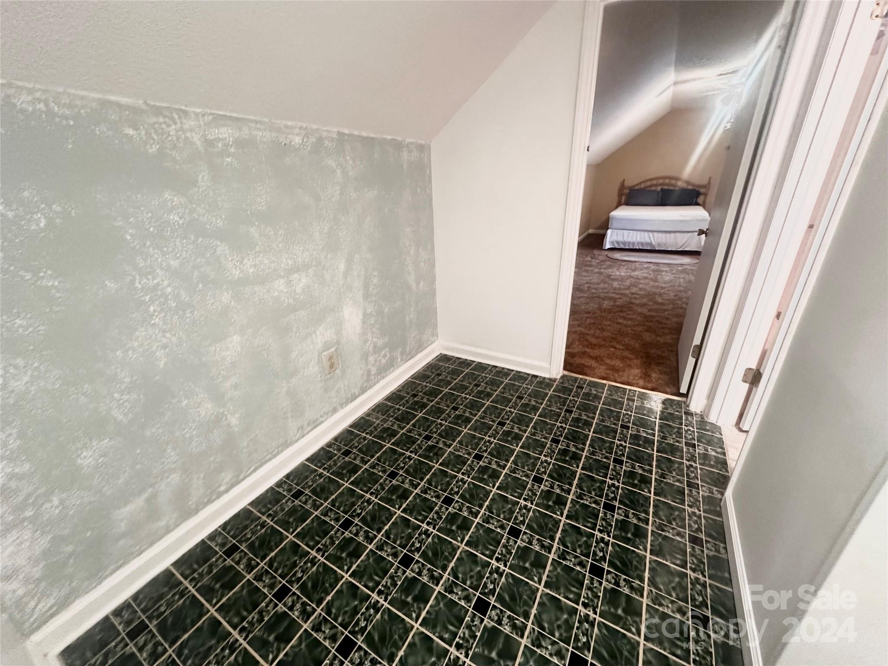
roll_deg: +1.7
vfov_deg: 85.7
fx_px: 359
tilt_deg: -22.1
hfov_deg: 102.1
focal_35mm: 14
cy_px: 333
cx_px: 444
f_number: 2.2
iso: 640
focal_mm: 2.22
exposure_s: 1/60
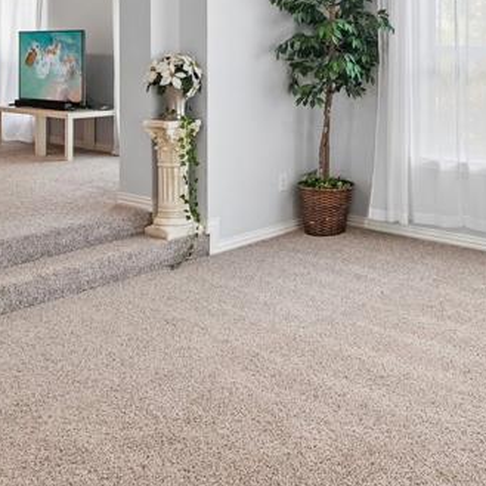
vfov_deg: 35.3
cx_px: 411
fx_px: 715
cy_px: 46
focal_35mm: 45
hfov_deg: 35.9
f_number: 8
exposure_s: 1/60
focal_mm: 17
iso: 400
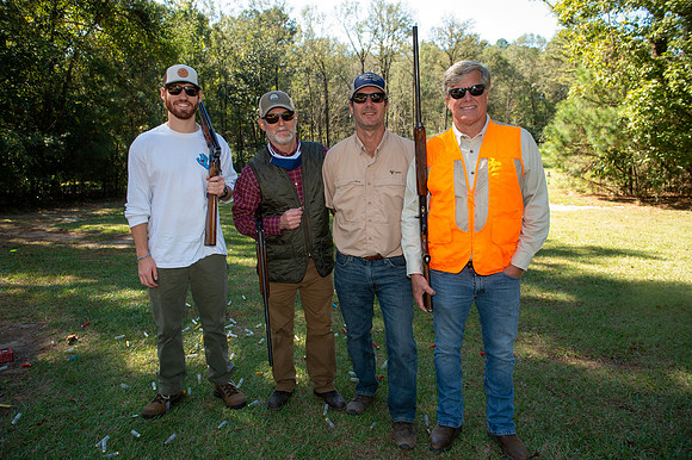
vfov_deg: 53.1
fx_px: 461
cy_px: 230
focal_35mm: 24
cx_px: 346
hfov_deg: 73.8
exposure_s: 1/80
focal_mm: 24
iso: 125
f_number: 5
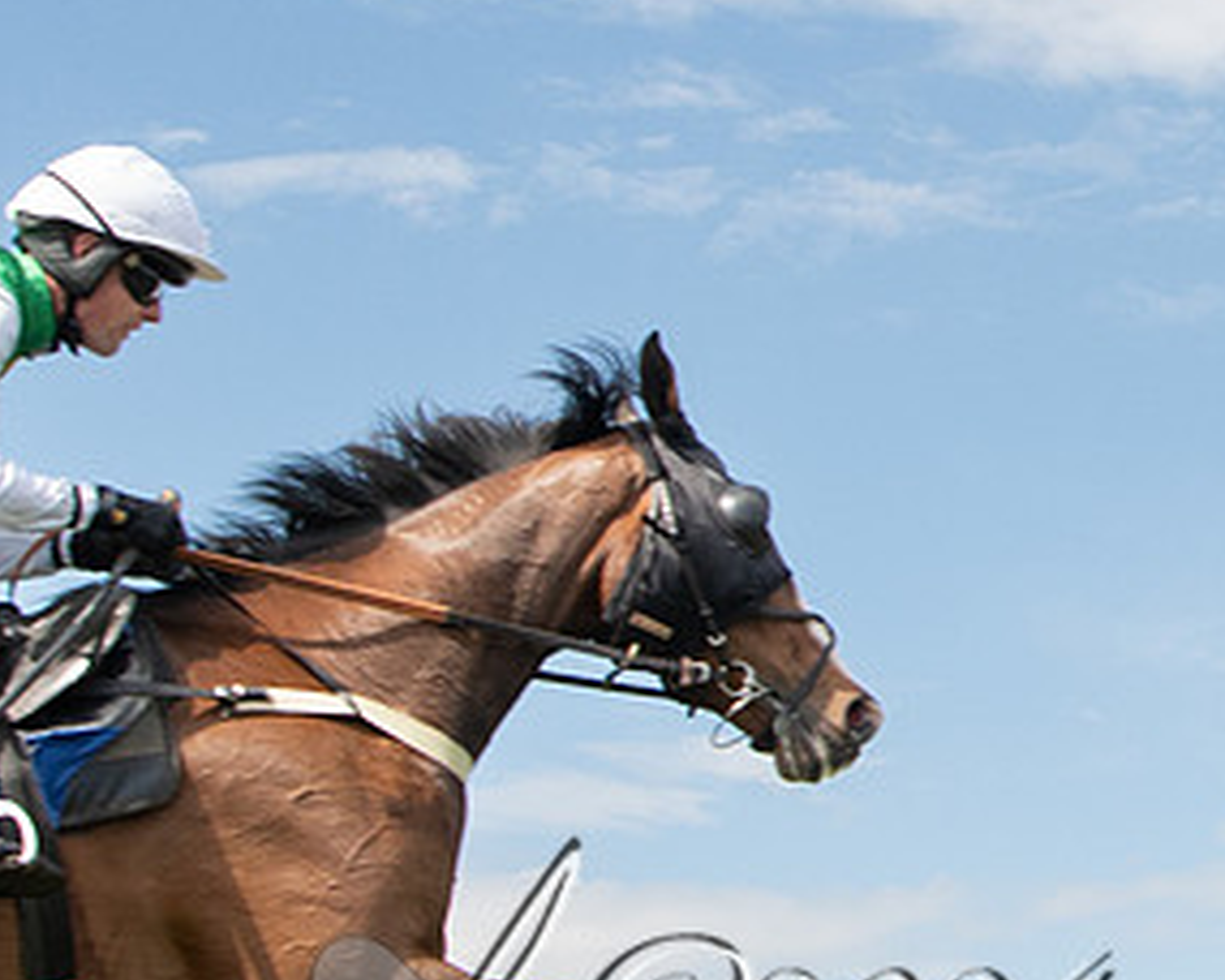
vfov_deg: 15.4
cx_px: 1482
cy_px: 521
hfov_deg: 18.2
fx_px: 3626
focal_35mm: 100
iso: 800
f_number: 8
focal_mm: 20
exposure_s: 1/1100
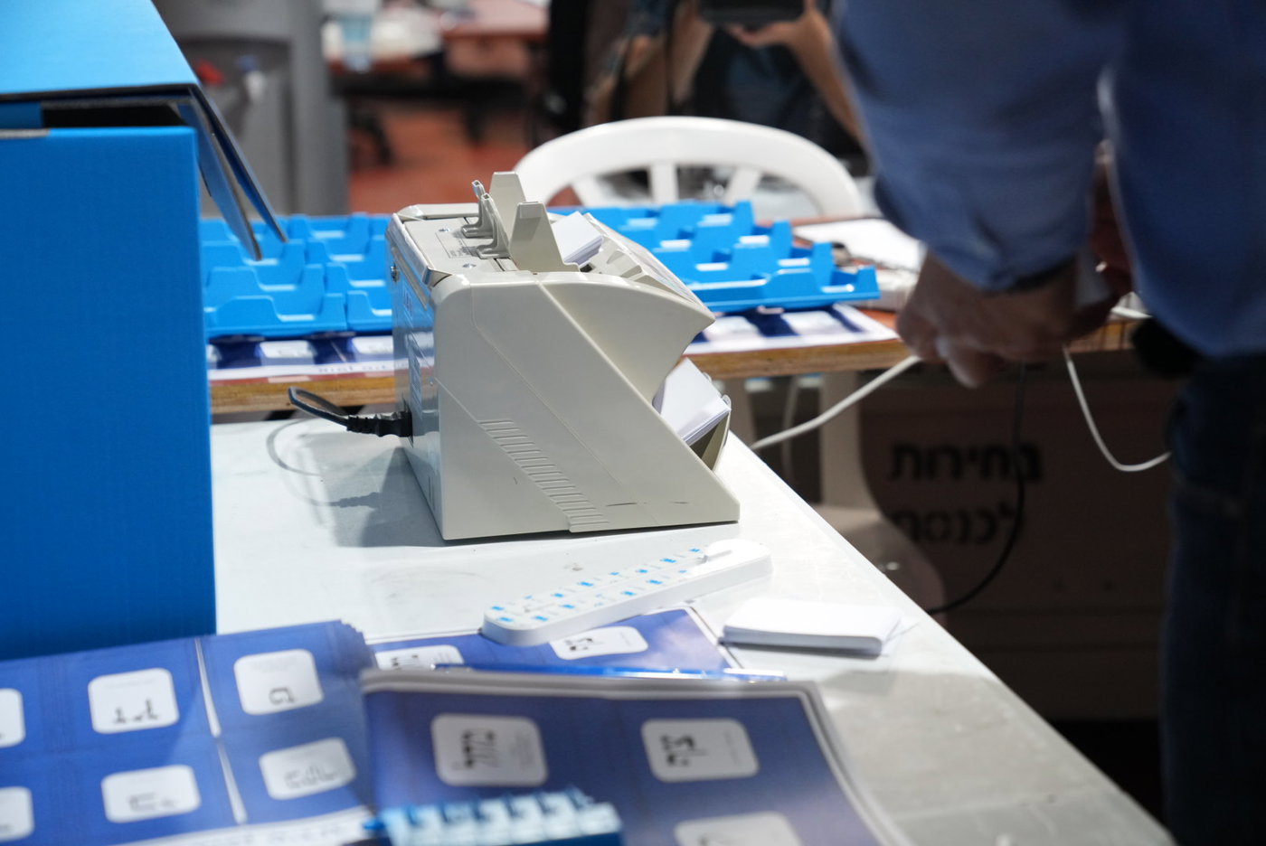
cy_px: 423
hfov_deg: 28.8
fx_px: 2464
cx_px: 633
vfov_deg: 19.5
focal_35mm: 70
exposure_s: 1/125
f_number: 3.5
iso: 2500
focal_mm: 70
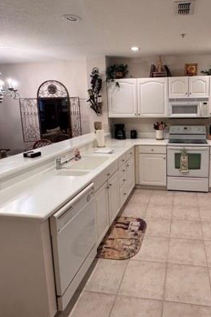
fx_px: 202
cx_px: 154
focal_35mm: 23
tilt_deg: -9.3
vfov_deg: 75.6
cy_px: 135
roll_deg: +0.2
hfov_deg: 53.0
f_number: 2.2
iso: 320
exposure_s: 1/120
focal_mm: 2.22
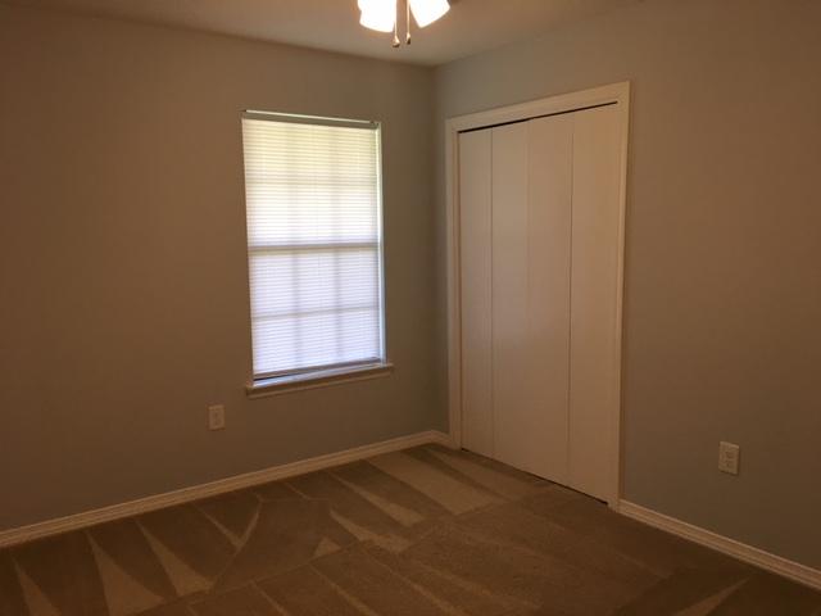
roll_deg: +1.0
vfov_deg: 48.2
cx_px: 410
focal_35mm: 29
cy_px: 308
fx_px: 688
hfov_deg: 61.7
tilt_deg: -3.1
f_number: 2.2
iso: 40
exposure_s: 1/30
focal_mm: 4.15
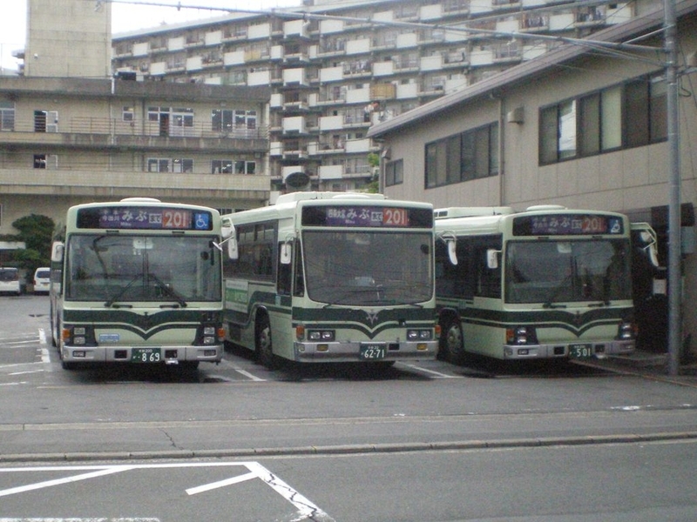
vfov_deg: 37.7
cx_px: 348
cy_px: 261
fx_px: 765
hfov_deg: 49.0
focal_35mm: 38
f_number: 4.6
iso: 800
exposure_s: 1/320
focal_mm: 6.3
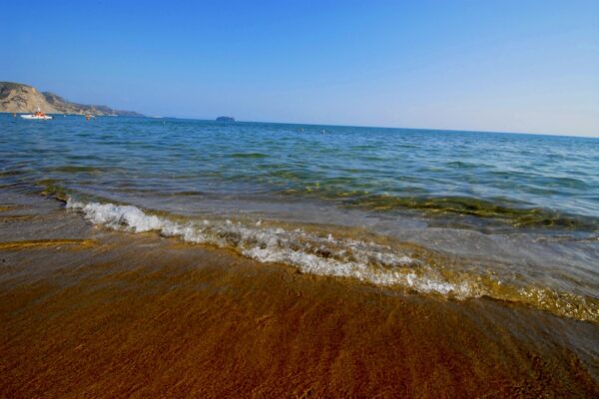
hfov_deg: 95.0
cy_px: 200
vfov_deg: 72.1
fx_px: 275
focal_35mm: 16
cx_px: 300
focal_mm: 11
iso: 400
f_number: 22
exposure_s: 1/160
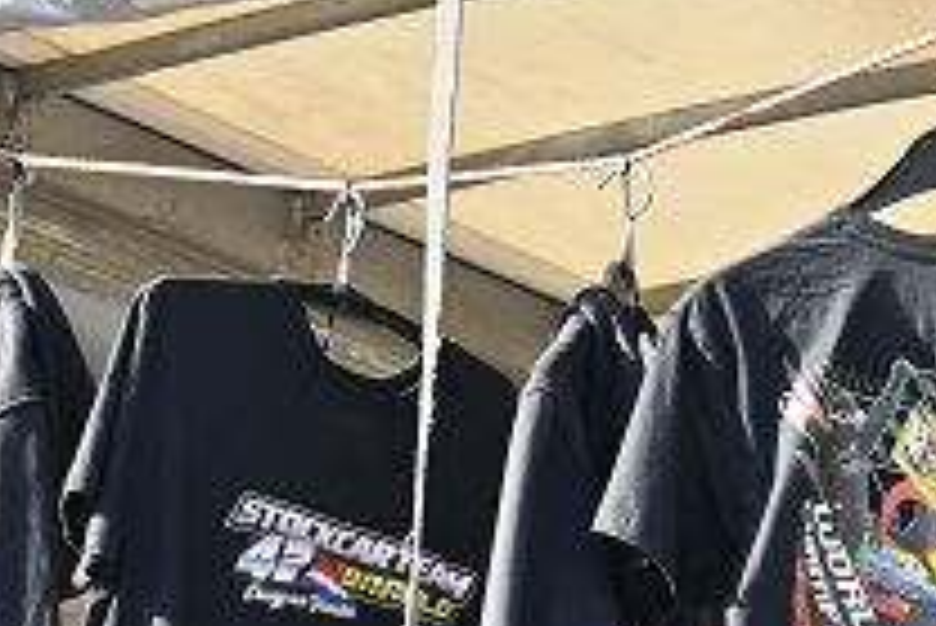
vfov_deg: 6.8
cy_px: 694
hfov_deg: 10.2
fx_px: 5229
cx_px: 752
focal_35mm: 201
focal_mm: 58
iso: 800
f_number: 4.5
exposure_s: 1/1000
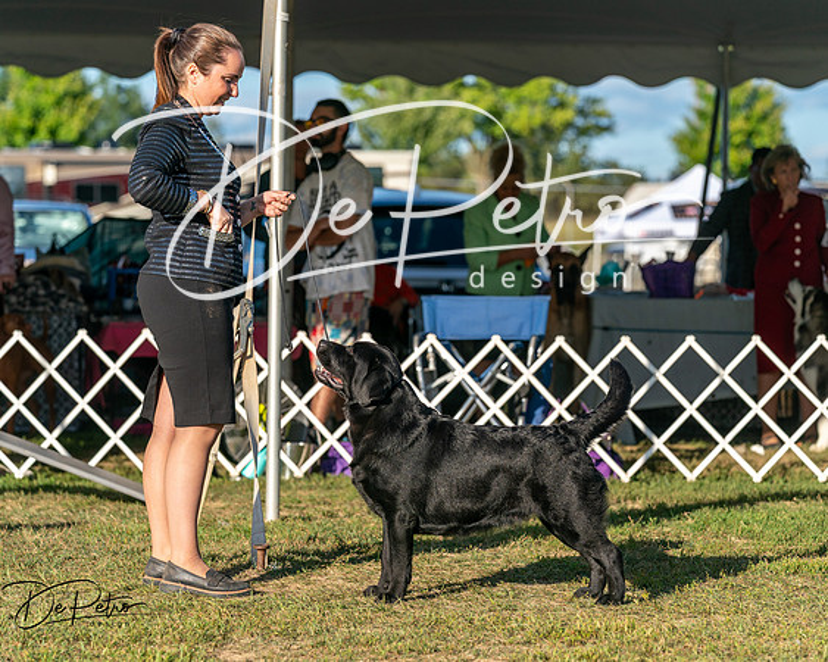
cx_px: 414
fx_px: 3669
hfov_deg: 12.9
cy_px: 331
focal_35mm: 150
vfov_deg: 10.3
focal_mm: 133
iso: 200
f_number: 4.5
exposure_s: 1/1250
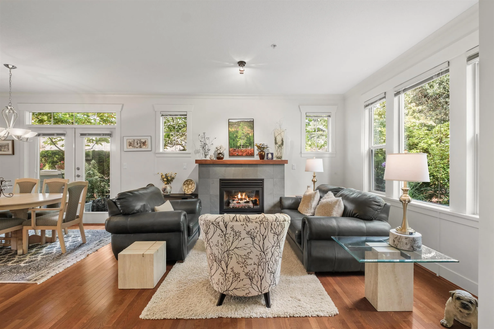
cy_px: 164
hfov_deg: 100.4
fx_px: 206
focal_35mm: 15
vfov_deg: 77.3
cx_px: 247
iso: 400
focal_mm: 10
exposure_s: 1
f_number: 7.1
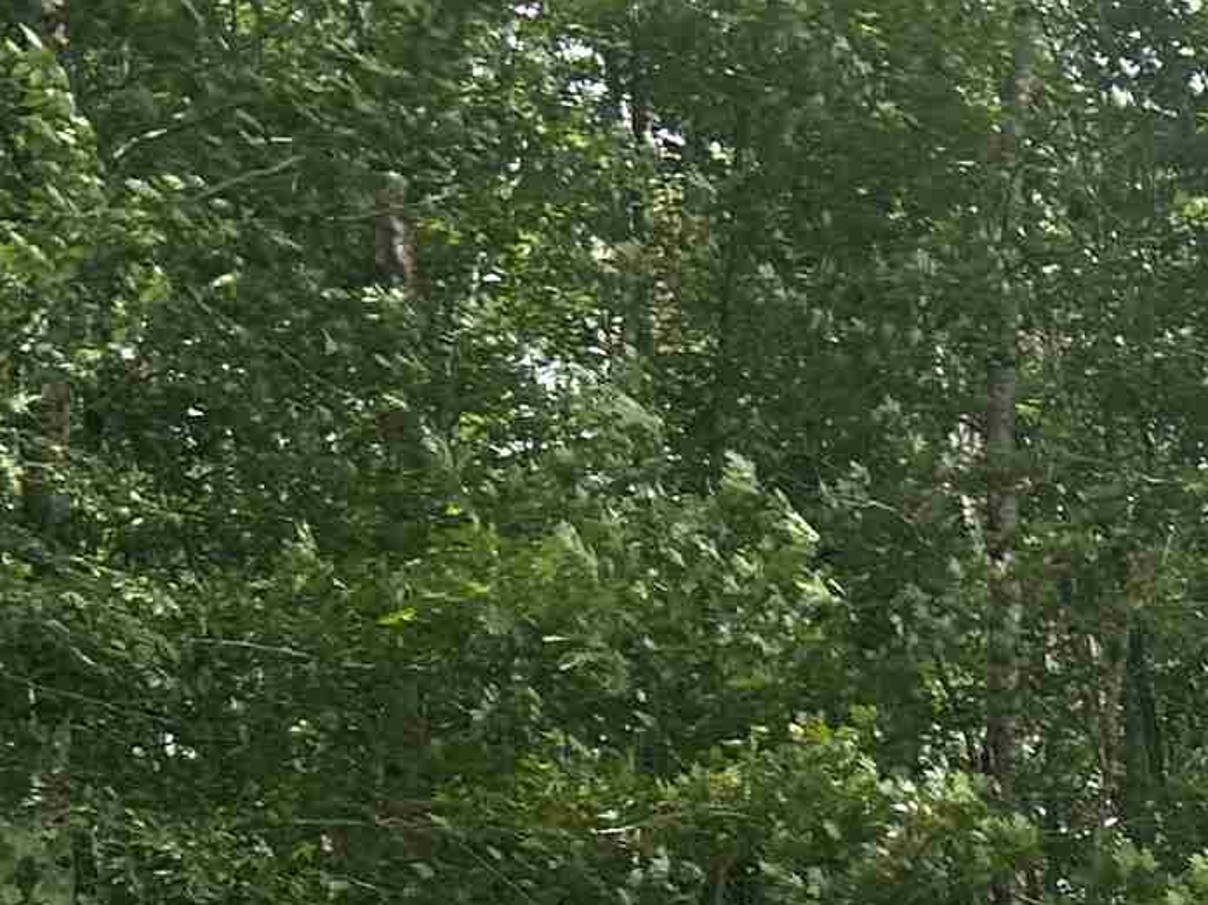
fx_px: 4012
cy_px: 1801
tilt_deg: -1.9
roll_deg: +0.7
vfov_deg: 11.6
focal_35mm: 115
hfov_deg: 15.5
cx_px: 1933
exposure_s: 1/2632
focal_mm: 5.7
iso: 50
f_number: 1.5
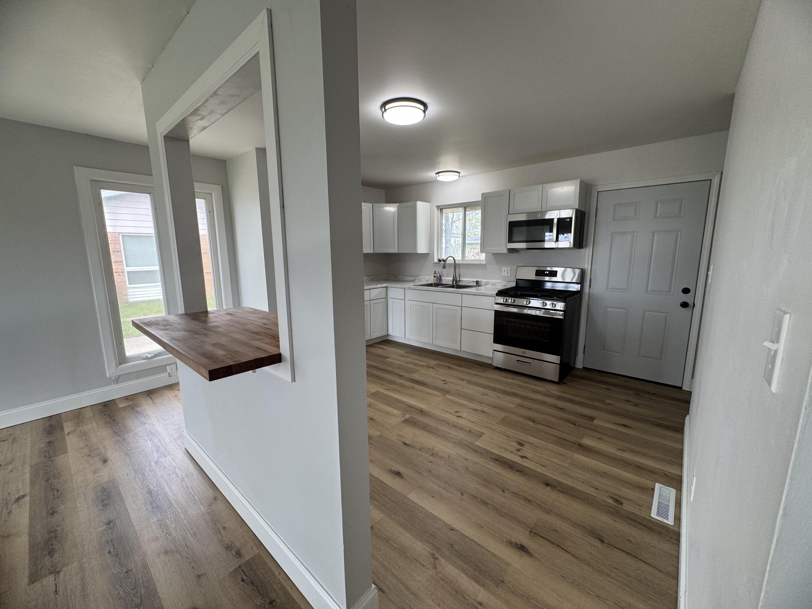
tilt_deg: -10.2
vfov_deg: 85.7
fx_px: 328
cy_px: 304
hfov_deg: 102.1
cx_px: 406
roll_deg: +0.2
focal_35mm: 14
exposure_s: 1/120
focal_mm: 2.22
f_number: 2.2
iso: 125
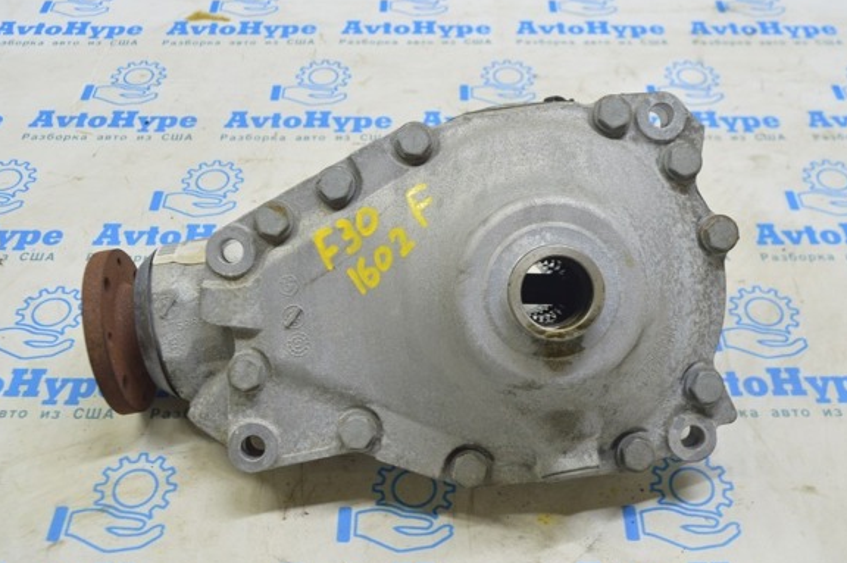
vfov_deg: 33.3
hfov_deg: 48.5
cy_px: 261
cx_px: 432
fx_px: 940
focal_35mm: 40
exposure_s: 1/20
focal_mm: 24
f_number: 5.6
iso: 400
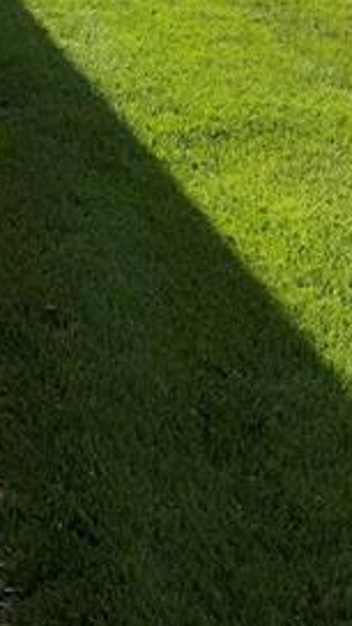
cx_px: -107
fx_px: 1427
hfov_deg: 13.5
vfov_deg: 22.8
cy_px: -117
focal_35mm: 86
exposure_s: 1/1548
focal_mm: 3.99
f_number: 1.8
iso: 20
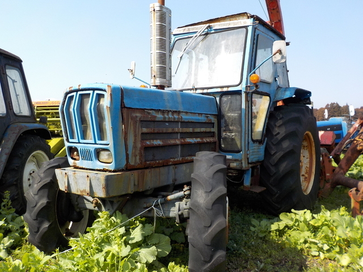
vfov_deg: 46.8
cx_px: 182
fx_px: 315
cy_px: 136
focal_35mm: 30
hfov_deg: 60.0
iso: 125
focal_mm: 4.1
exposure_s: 1/640
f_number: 3.3
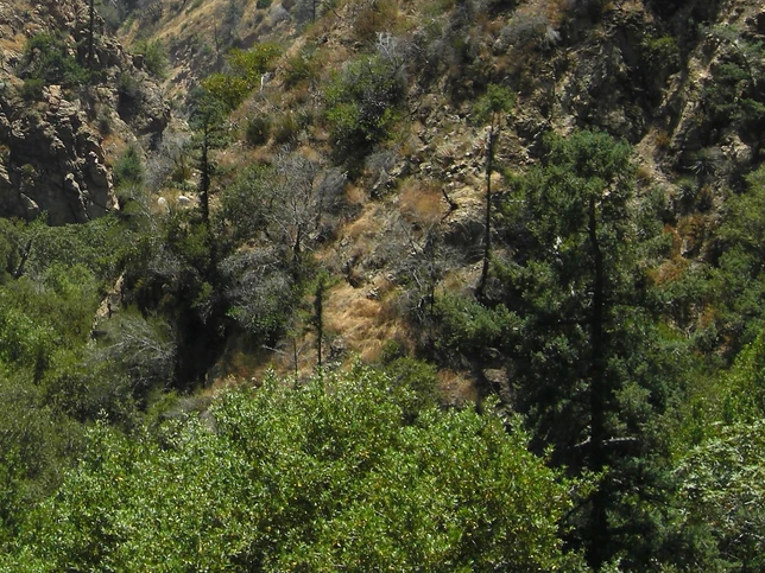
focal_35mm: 85
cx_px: 116
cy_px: 2
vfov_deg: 17.0
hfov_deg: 22.6
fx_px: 1878
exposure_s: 1/250
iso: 80
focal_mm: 7.9
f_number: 8
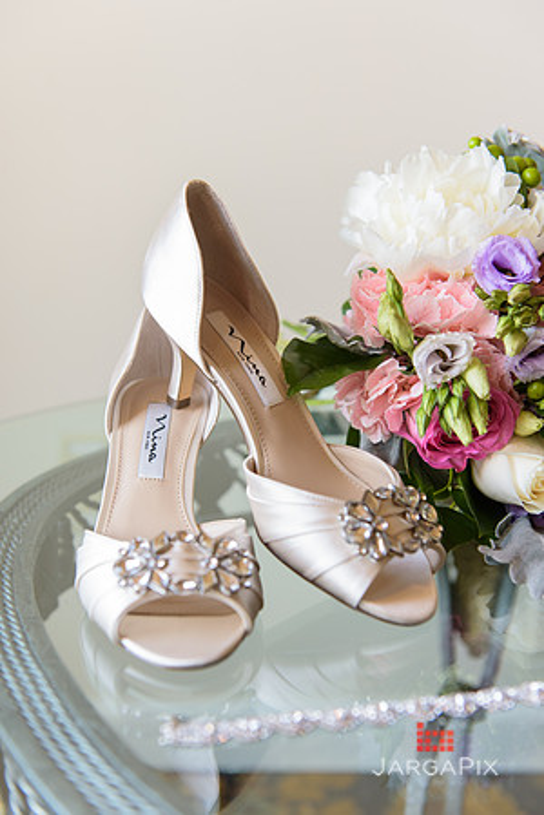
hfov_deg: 28.1
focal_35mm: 48
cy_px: 408
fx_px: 1088
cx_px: 272
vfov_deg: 41.1
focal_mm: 48
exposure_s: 1/125
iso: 640
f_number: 3.2
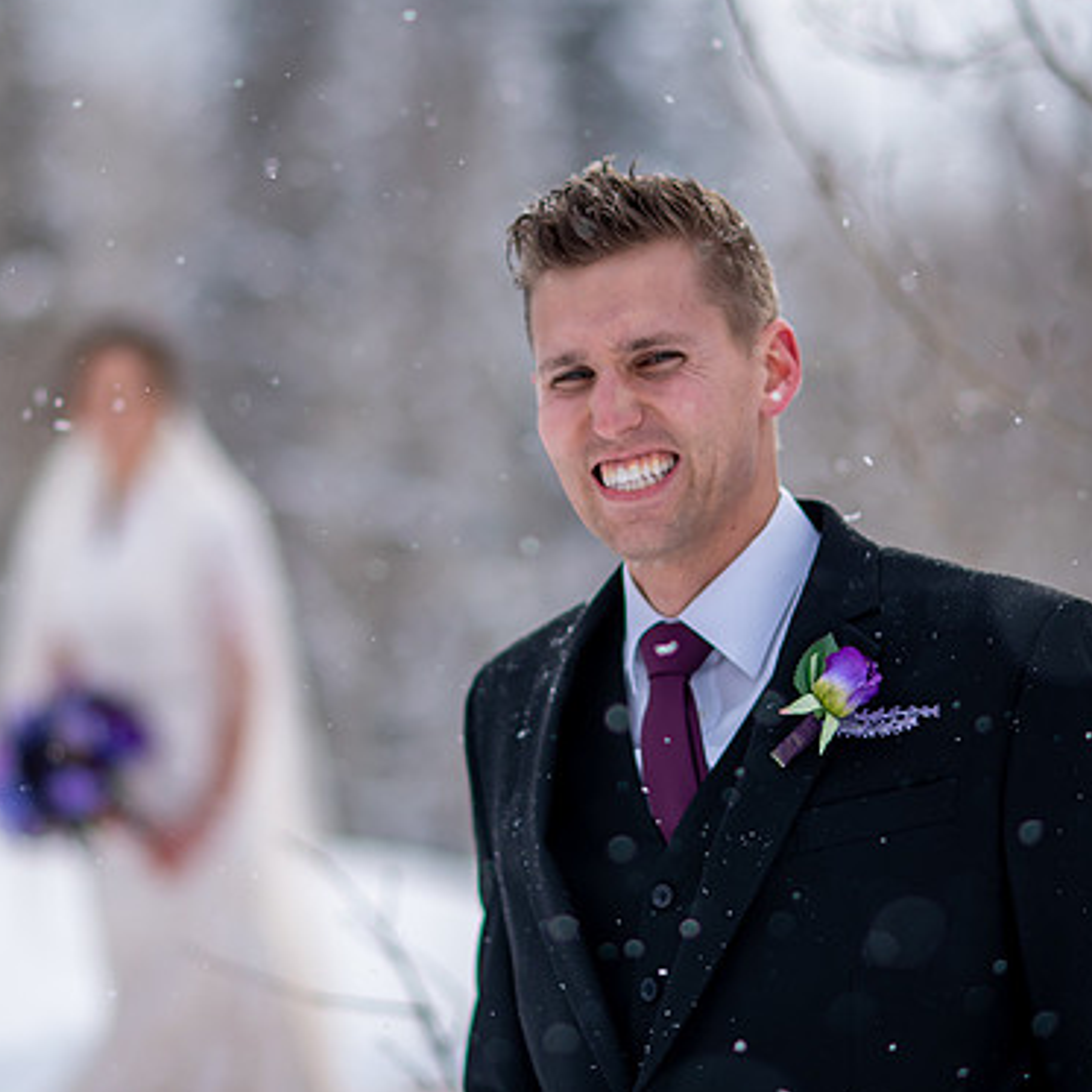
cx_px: 465
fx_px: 5710
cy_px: 530
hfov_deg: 10.9
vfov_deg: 10.9
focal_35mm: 160
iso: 125
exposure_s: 1/2500
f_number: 2
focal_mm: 105
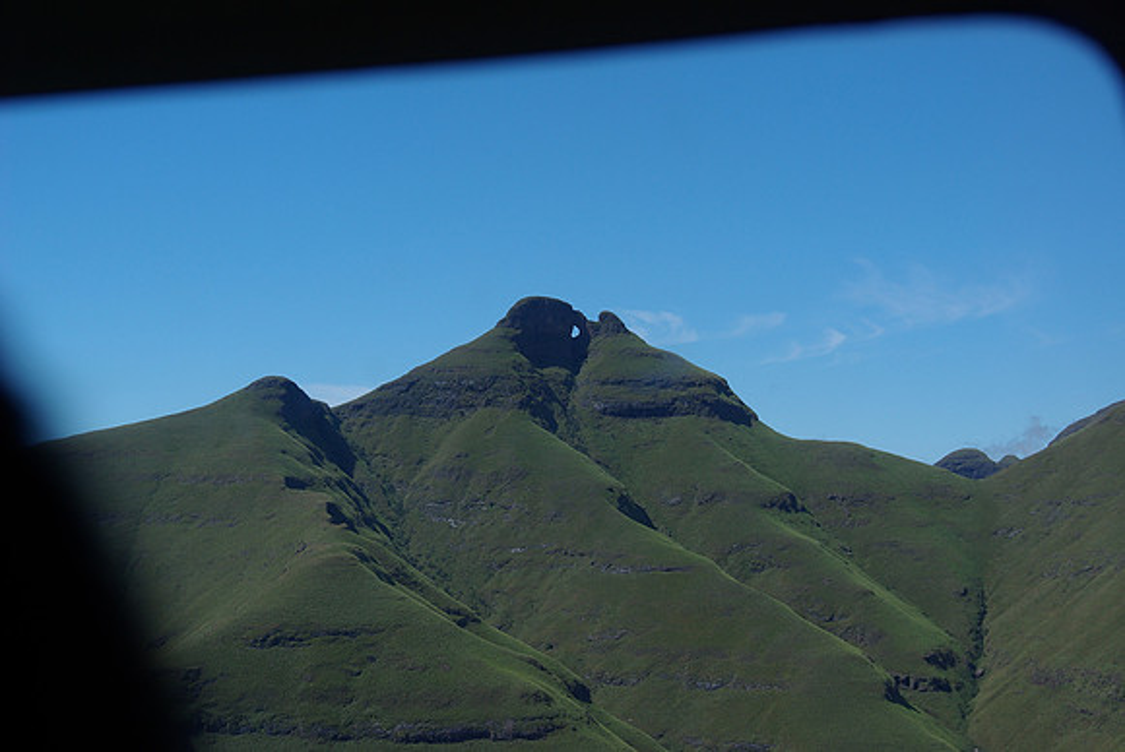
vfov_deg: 20.2
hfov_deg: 29.8
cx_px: 562
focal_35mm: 68
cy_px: 376
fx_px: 2111
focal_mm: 45
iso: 100
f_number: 5.6
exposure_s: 1/200
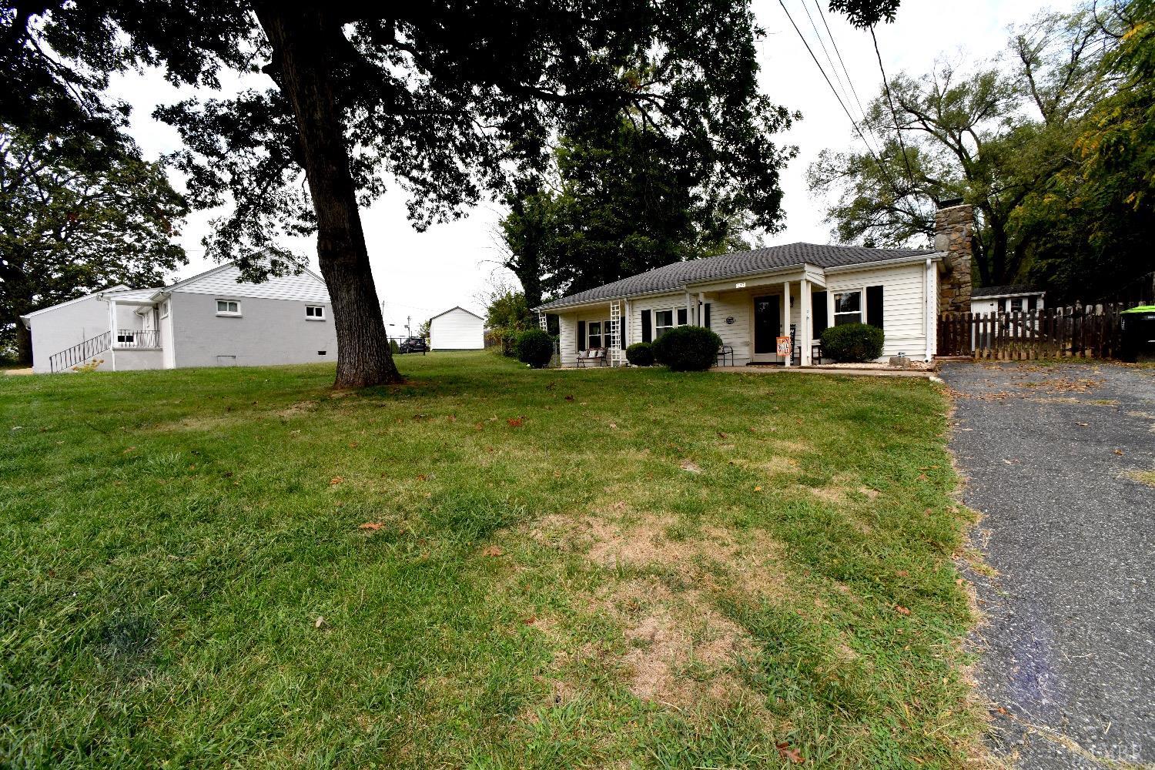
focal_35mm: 14
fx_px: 449
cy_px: 385
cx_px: 578
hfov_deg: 104.3
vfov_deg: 81.2
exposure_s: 1/250
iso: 800
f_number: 14
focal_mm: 14
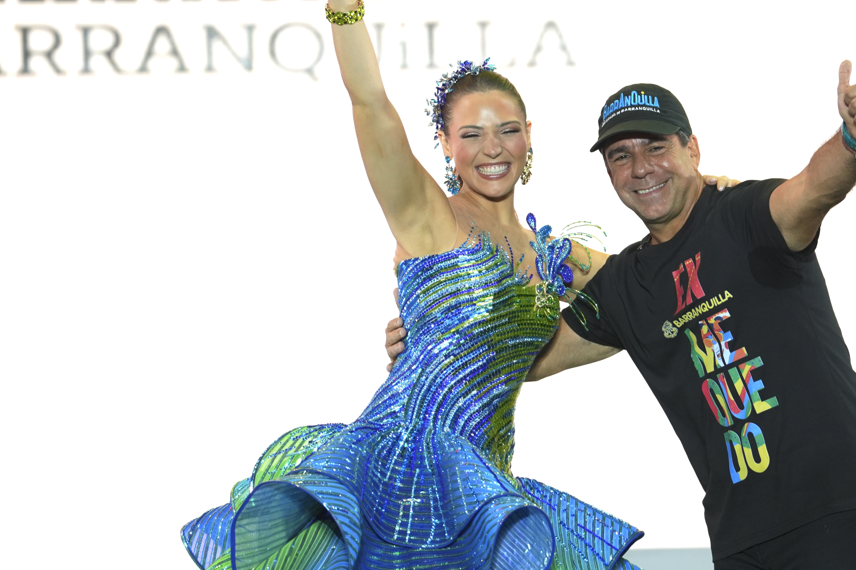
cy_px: 238
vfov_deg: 3.9
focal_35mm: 355
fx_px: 8440
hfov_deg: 5.8
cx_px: 605
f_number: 2.8
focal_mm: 200
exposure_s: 1/320
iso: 1250
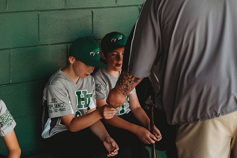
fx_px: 560
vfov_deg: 16.1
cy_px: 79
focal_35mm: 85
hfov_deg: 23.9
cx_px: 118
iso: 200
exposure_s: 1/250
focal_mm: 85
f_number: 2.8
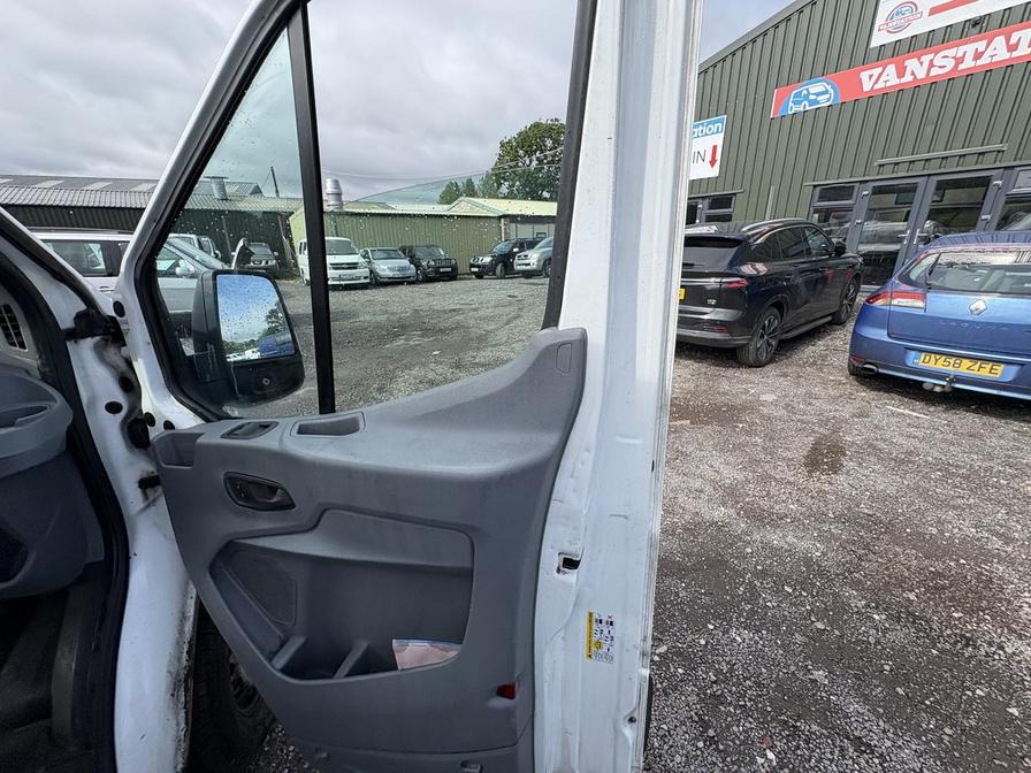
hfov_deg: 102.1
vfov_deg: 85.7
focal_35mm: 14
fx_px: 417
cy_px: 386
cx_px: 516
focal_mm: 2.22
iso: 50
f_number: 2.2
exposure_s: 1/1063
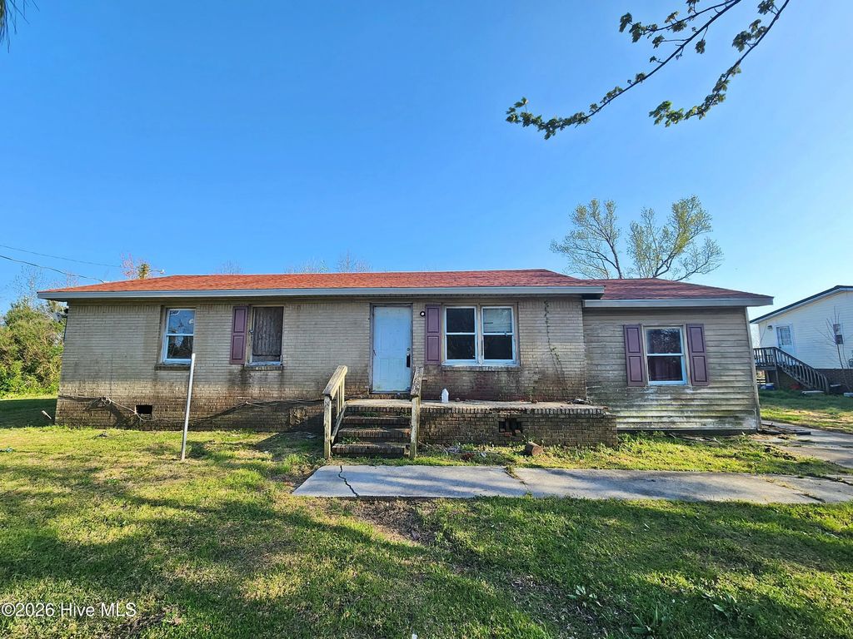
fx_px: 320
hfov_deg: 106.2
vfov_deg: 89.9
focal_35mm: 13
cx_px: 426
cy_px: 320
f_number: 2.2
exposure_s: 1/1084
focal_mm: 2.2
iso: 50
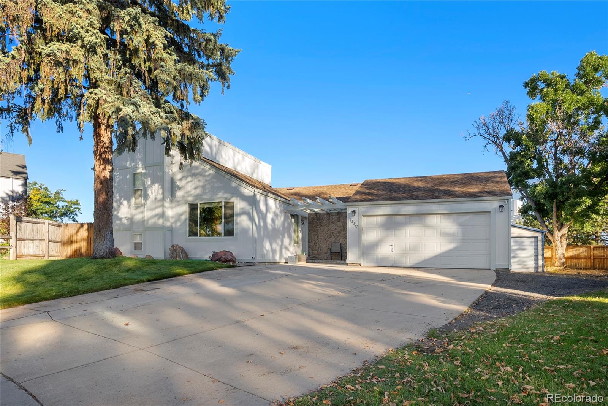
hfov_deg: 84.0
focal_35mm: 20
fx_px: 338
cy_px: 203
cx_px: 304
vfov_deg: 62.0
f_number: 8
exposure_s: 1/60
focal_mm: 20
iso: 125
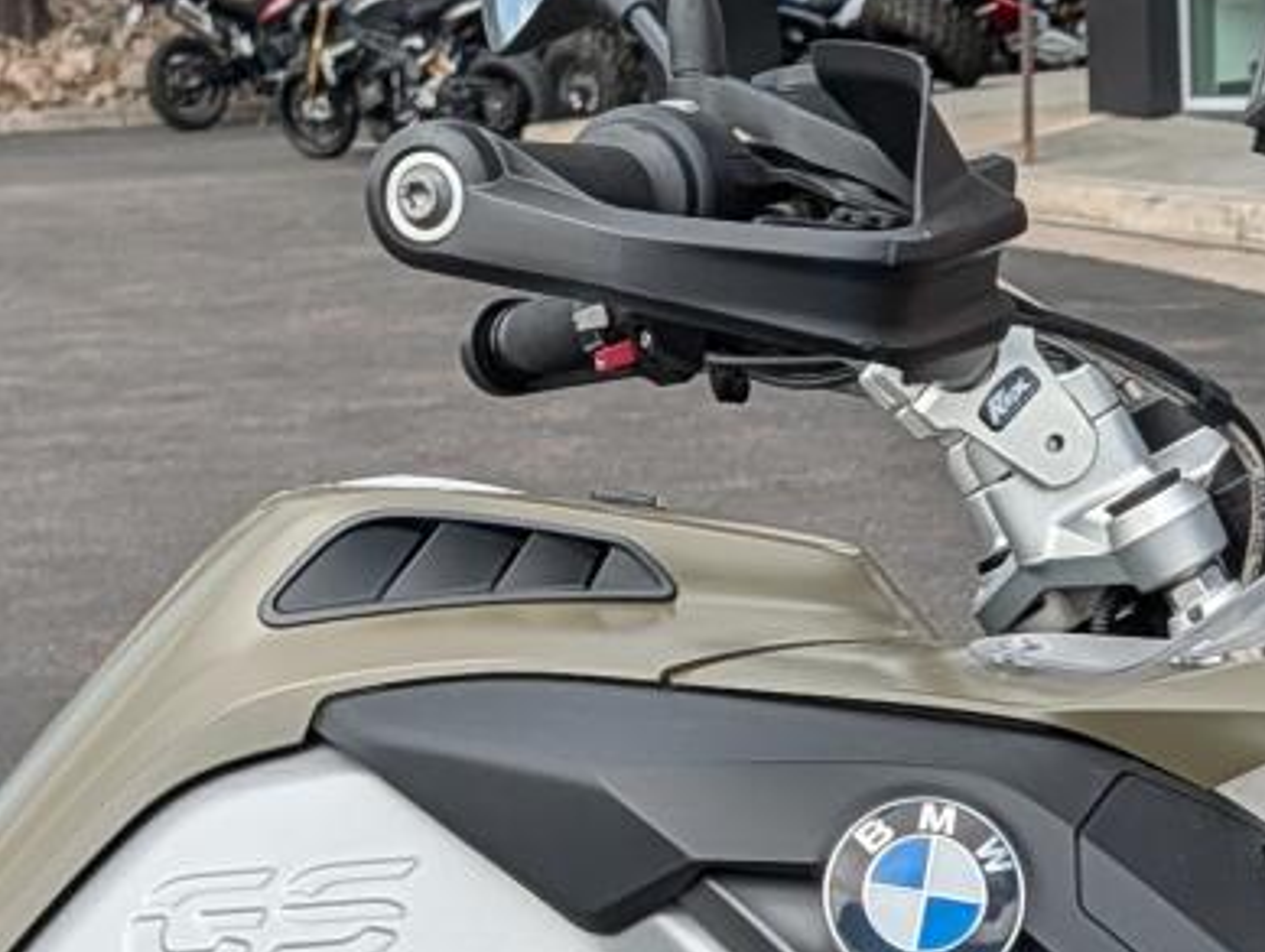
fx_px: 4502
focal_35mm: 123
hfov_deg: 16.0
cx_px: 478
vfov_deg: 11.4
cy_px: 1576
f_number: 1.68
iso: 26
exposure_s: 1/563
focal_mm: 6.9
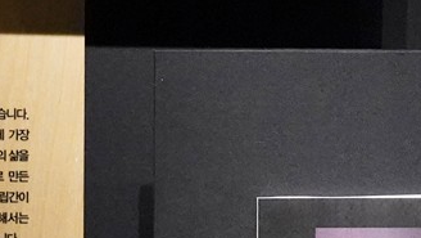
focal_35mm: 281
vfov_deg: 4.3
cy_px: -111
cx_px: 187
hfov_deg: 7.7
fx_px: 3139
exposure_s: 1/100
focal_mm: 44
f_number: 8
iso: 8000
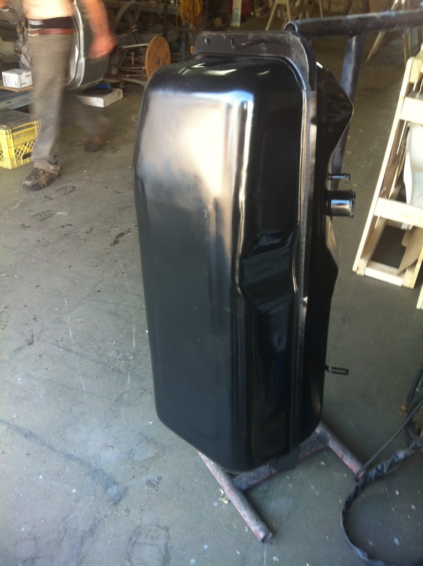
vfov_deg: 52.7
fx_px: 572
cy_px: 283
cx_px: 212
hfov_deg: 40.6
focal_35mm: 35
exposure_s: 1/17
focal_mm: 3.85
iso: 80
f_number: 2.8
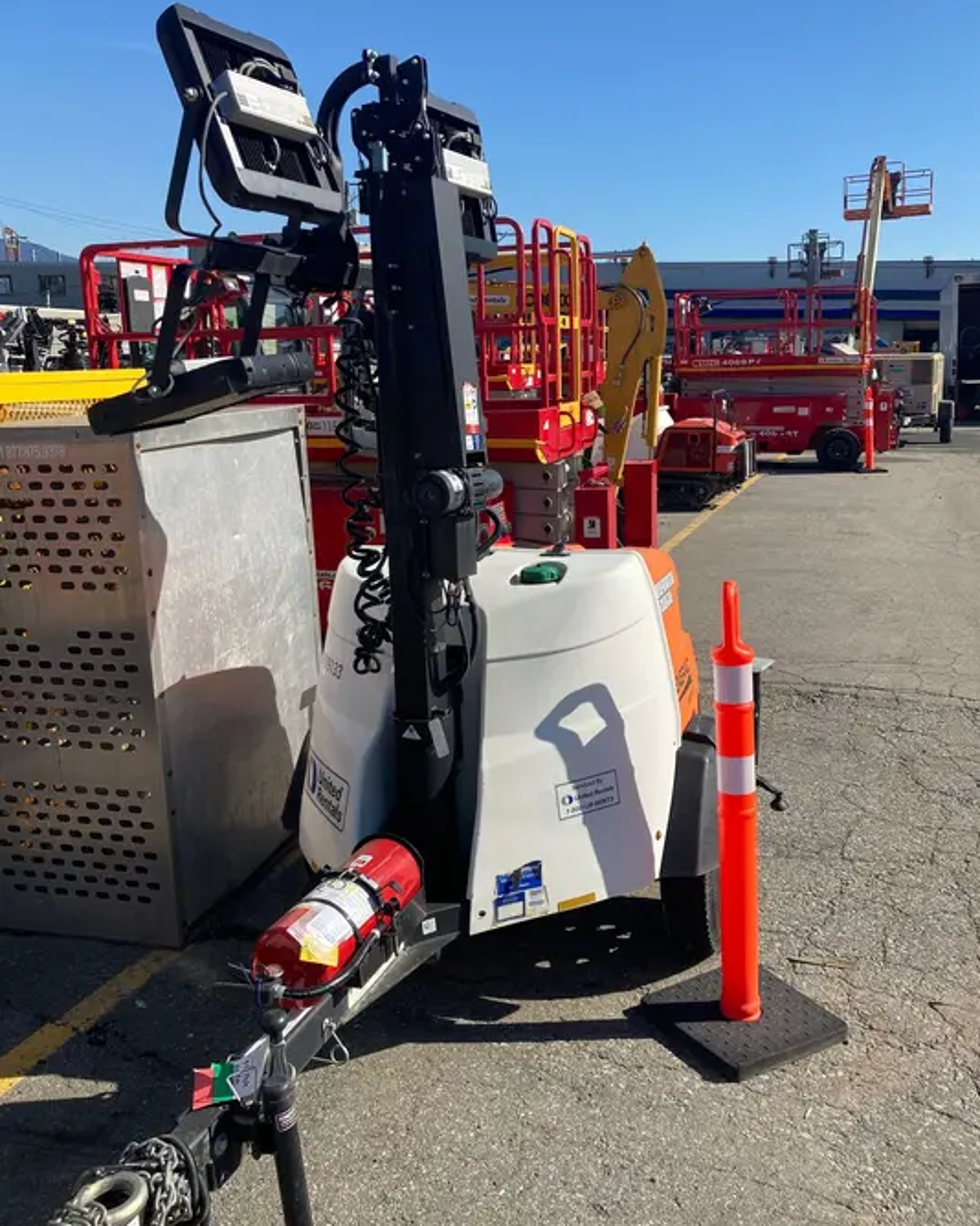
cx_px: 496
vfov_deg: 58.7
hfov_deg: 48.5
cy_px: 579
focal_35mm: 30
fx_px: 1088
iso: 20
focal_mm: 3.99
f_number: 1.8
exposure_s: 1/1946
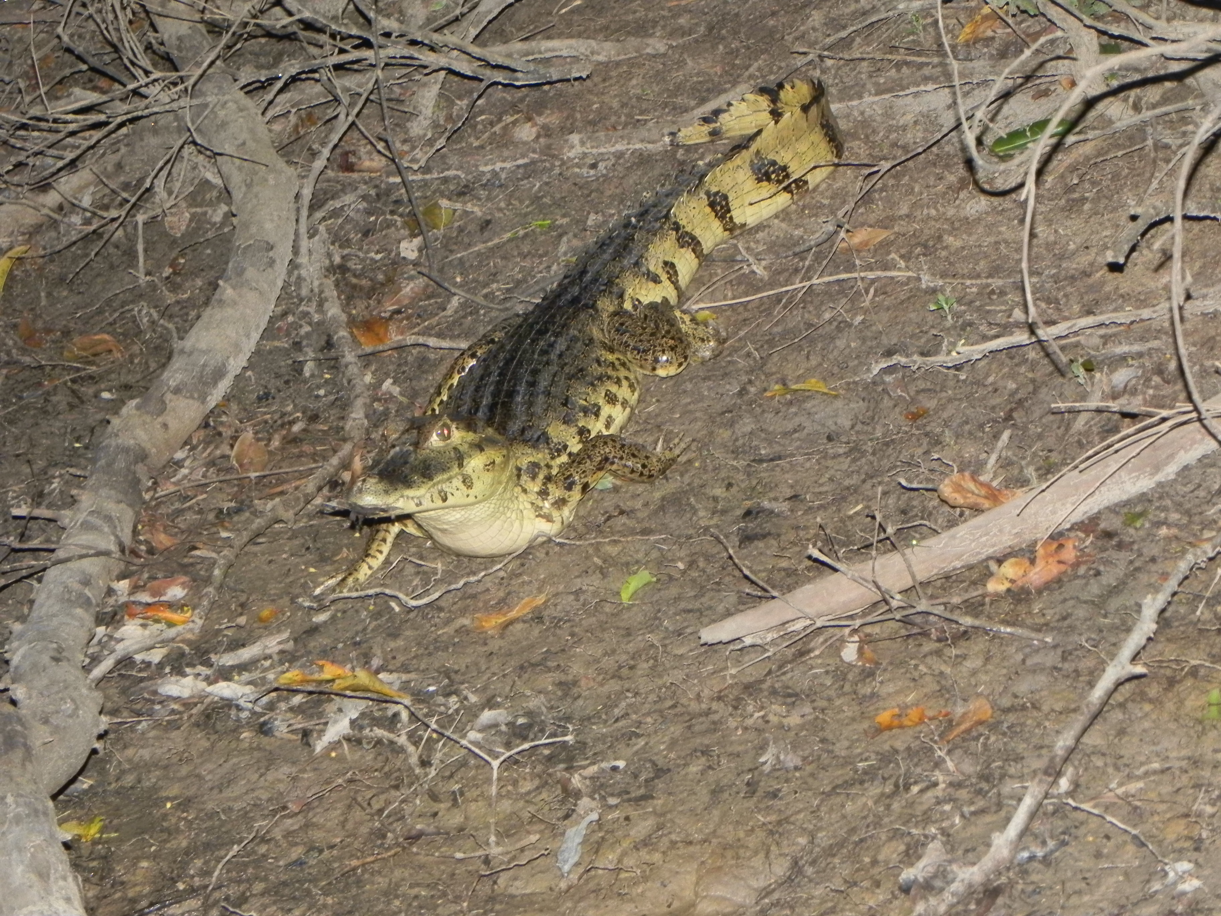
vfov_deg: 11.5
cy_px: 458
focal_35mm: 129
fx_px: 4550
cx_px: 610
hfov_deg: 15.3
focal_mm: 23
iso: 800
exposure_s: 1/30
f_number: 4.5
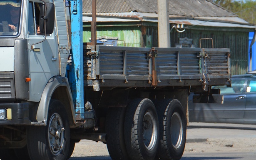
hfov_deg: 6.7
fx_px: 2183
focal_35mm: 313
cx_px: 35
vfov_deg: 4.2
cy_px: 22
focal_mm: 105
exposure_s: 1/1600
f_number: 6.3
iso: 400
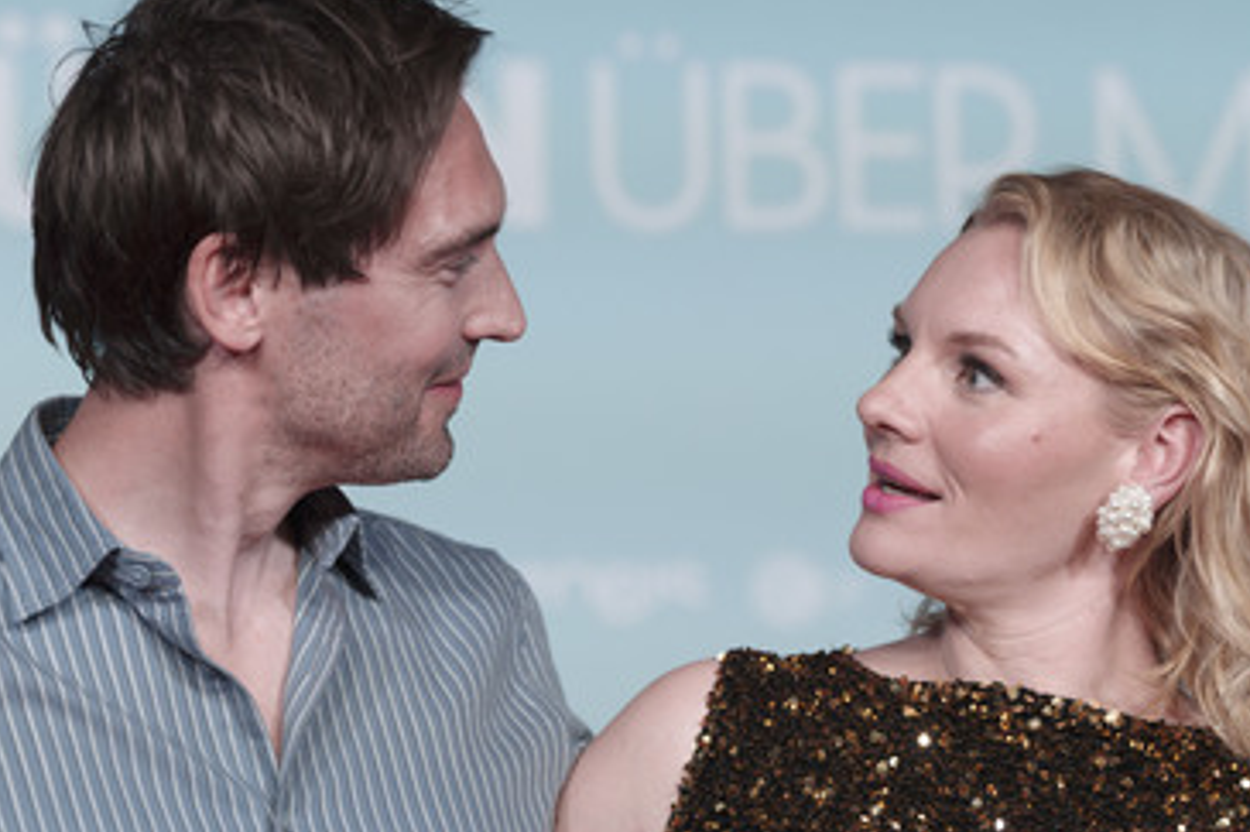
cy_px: 418
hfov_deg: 15.1
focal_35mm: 136
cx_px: 622
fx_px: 4720
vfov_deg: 10.1
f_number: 3.5
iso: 500
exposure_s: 1/160
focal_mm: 110
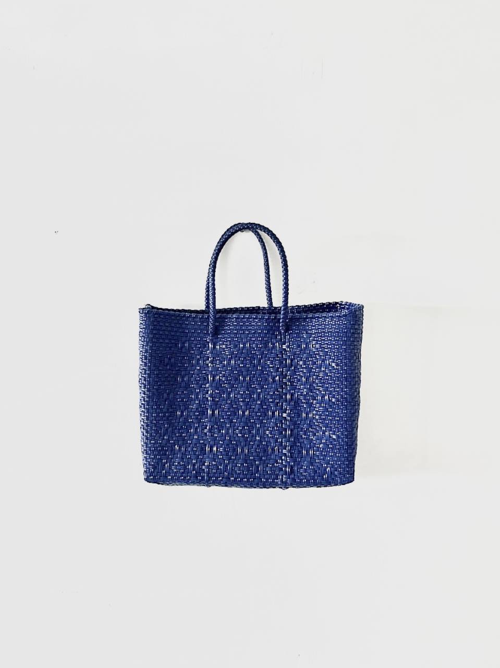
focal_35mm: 26
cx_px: 250
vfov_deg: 67.3
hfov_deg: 53.0
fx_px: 501
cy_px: 334
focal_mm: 5.1
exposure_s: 1/49
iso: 500
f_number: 1.6
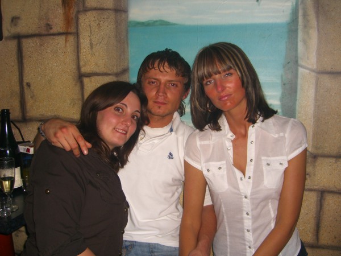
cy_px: 128
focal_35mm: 38
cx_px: 170
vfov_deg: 37.7
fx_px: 374
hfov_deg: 49.0
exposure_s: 1/60
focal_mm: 7.9
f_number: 2.8
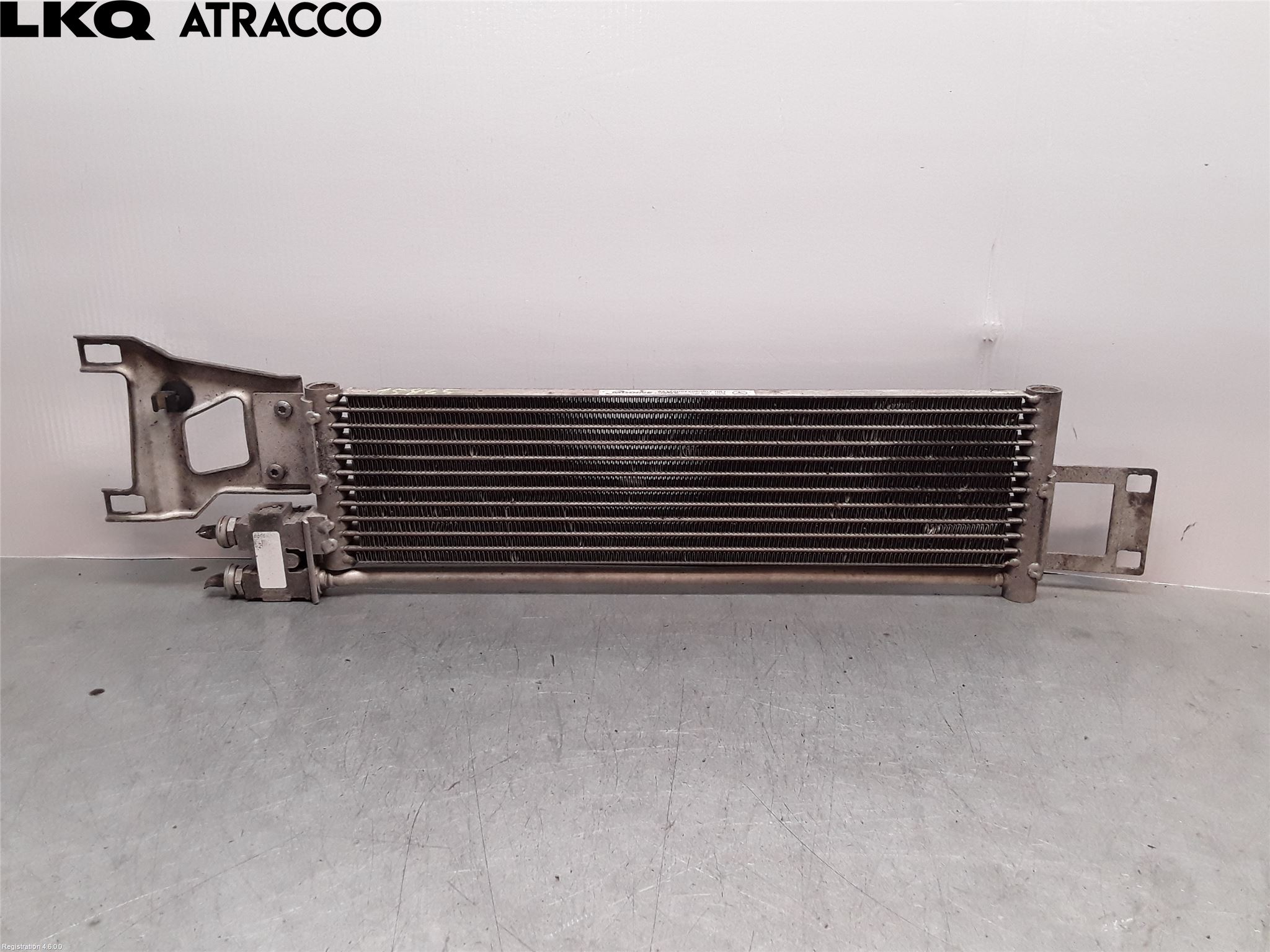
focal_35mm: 28
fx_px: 1027
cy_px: 476
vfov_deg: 49.7
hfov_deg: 63.4
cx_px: 635
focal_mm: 2.91
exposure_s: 1/105
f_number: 1.9
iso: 100
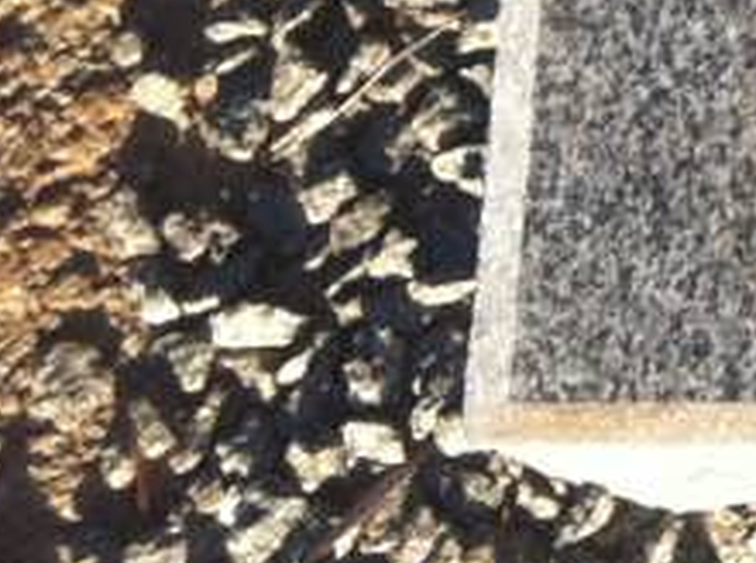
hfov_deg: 9.2
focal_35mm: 191
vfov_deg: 7.5
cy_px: -484
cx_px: 1897
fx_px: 4162
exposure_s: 1/285
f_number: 2.8
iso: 80
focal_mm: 3.85
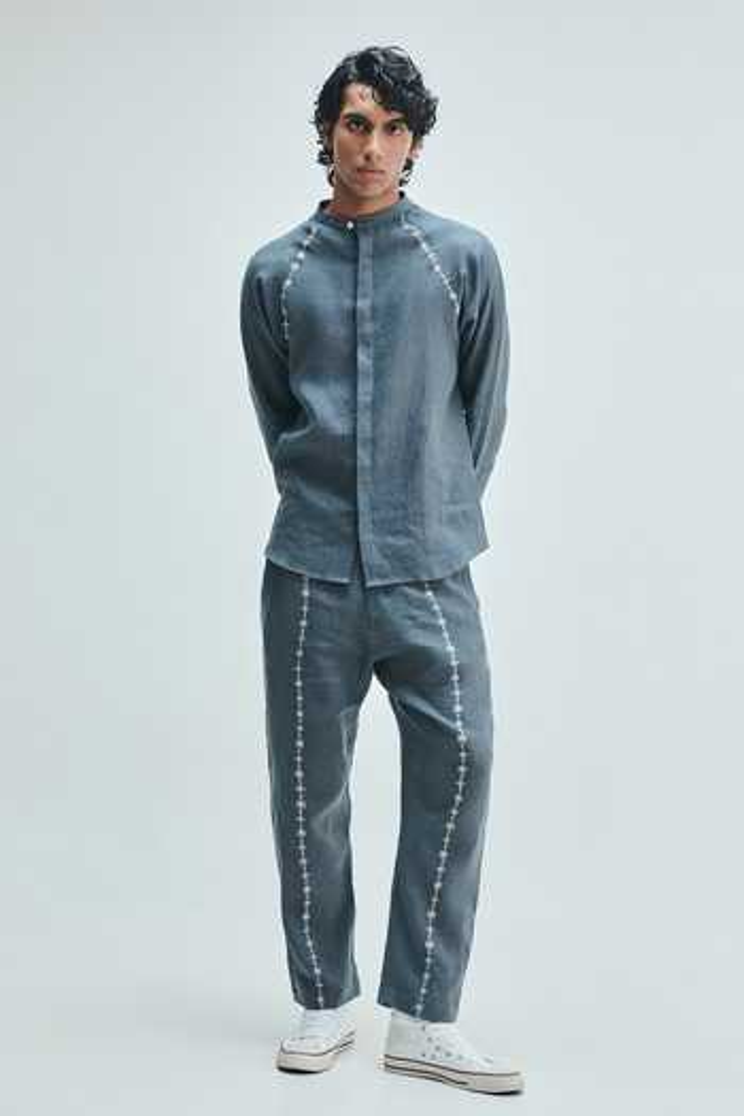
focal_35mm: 56
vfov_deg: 35.6
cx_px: 372
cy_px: 558
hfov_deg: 24.2
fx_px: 1736
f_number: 8
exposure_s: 1/125
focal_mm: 56
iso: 400
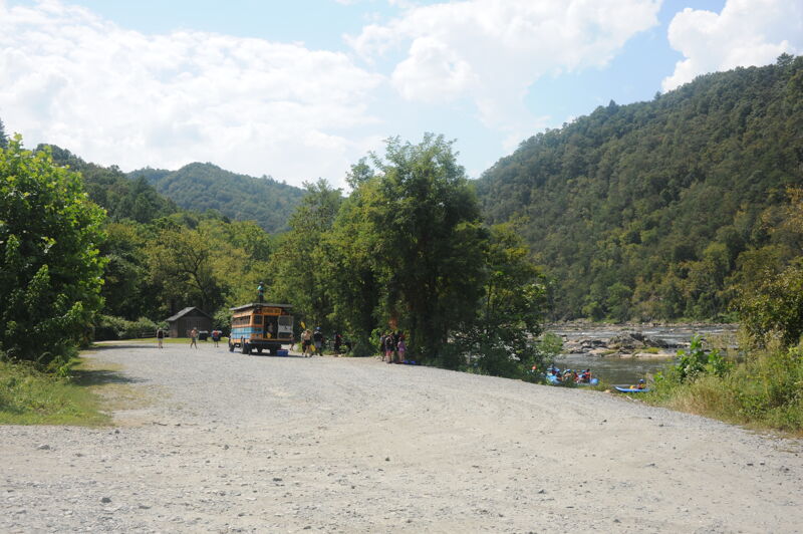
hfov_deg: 54.5
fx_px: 780
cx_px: 402
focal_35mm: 35
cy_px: 267
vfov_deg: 37.8
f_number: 9
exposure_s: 1/500
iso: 250
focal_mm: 35
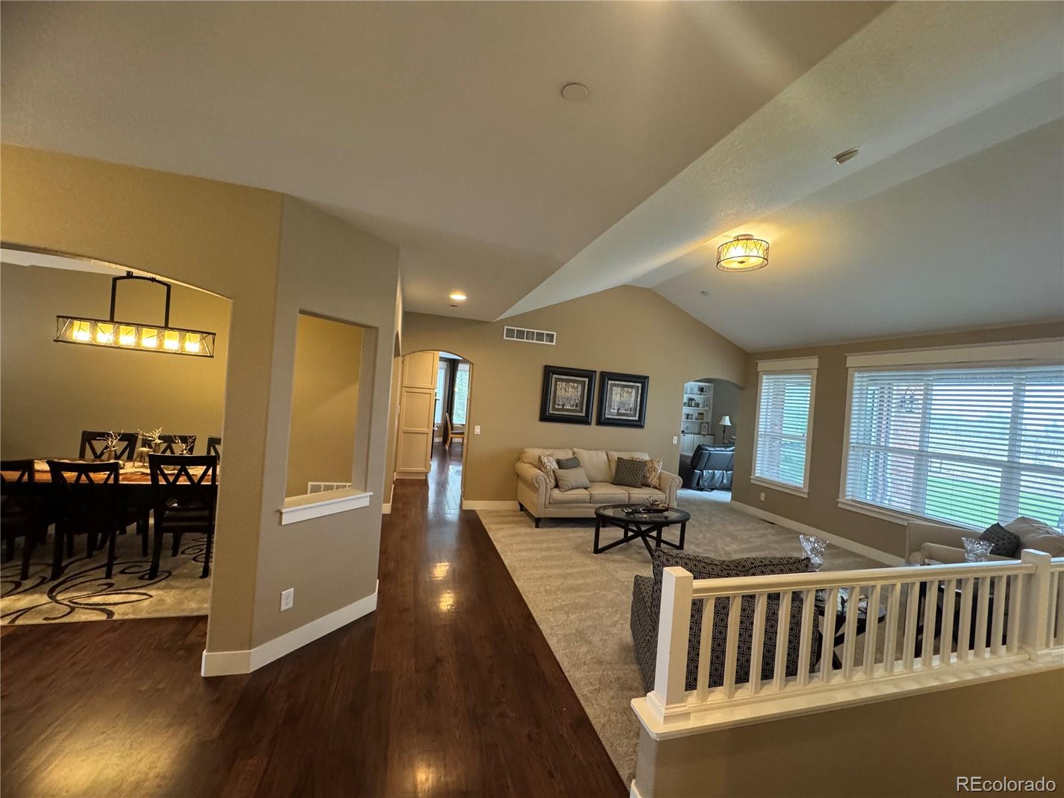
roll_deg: -3.8
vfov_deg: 85.7
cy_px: 399
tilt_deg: -0.6
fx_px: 430
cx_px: 532
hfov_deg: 102.1
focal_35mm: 14
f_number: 2.2
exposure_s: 1/60
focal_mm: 2.22
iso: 400
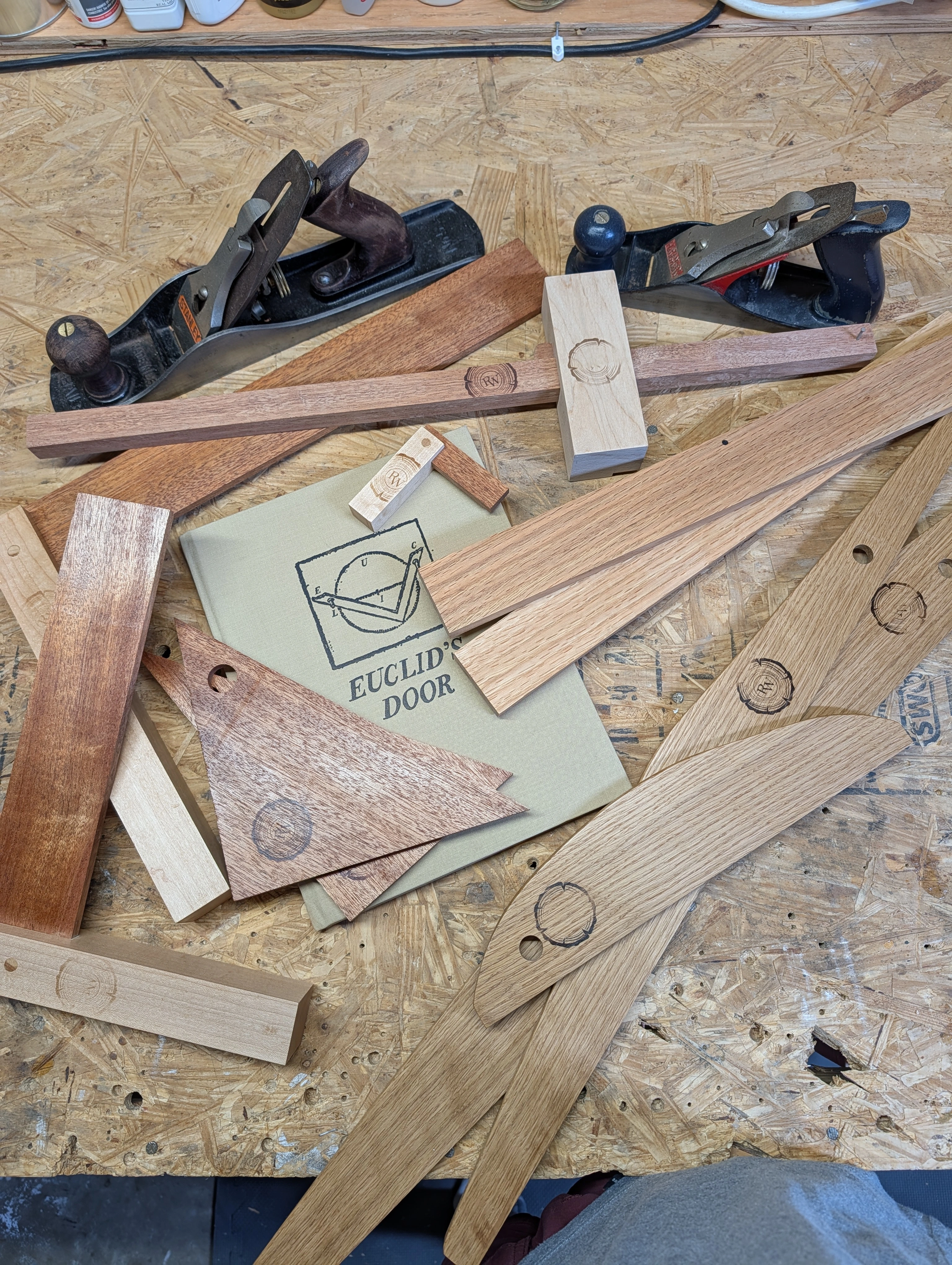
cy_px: 632
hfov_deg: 56.9
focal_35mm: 24
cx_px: 476
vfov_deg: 71.5
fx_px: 878
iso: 69
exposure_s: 1/60
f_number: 1.68
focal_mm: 6.9
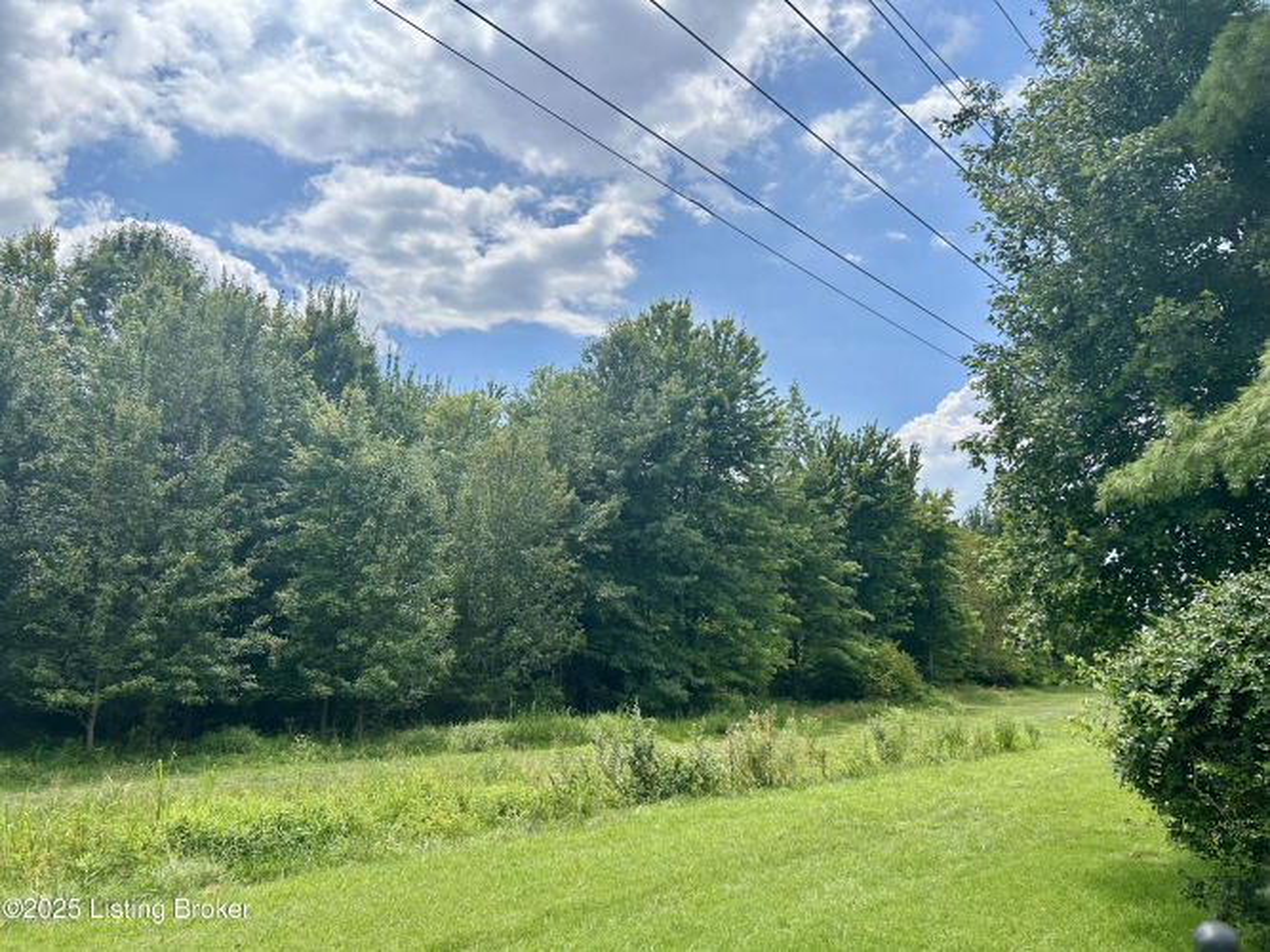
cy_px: 476
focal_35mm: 26
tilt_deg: +8.7
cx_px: 635
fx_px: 954
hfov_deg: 67.3
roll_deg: +1.6
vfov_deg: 53.0
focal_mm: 5.7
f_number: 1.5
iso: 50
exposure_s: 1/6211
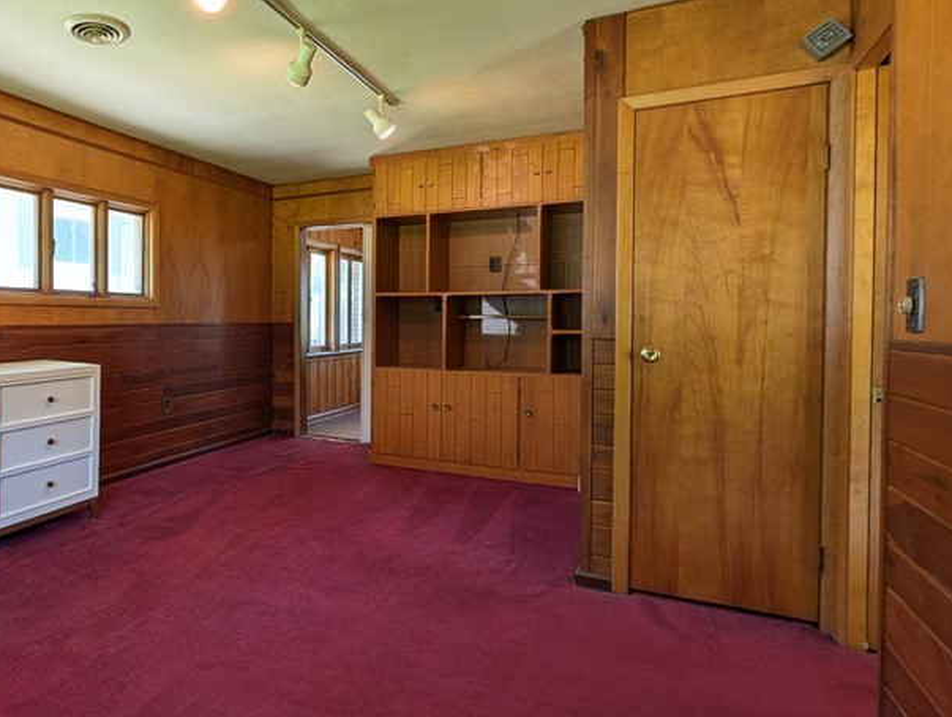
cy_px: 340
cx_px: 234
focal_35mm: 22
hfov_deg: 71.0
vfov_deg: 61.2
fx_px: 606
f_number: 2.2
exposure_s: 1/60
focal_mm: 1.95
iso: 85
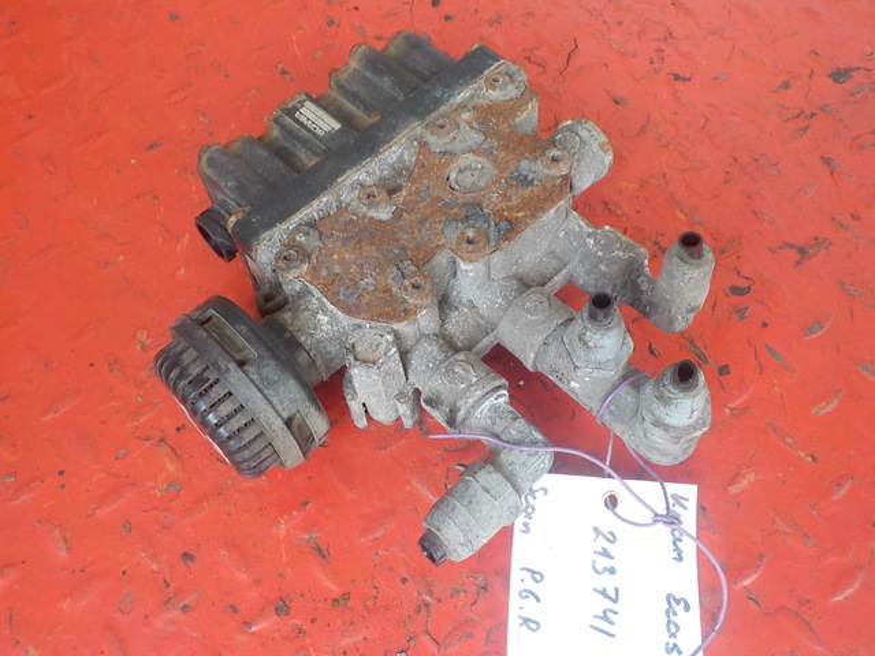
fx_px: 758
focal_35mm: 30
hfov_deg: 60.0
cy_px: 328
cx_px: 438
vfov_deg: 46.8
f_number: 3.3
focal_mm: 4.1
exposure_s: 1/40
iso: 125
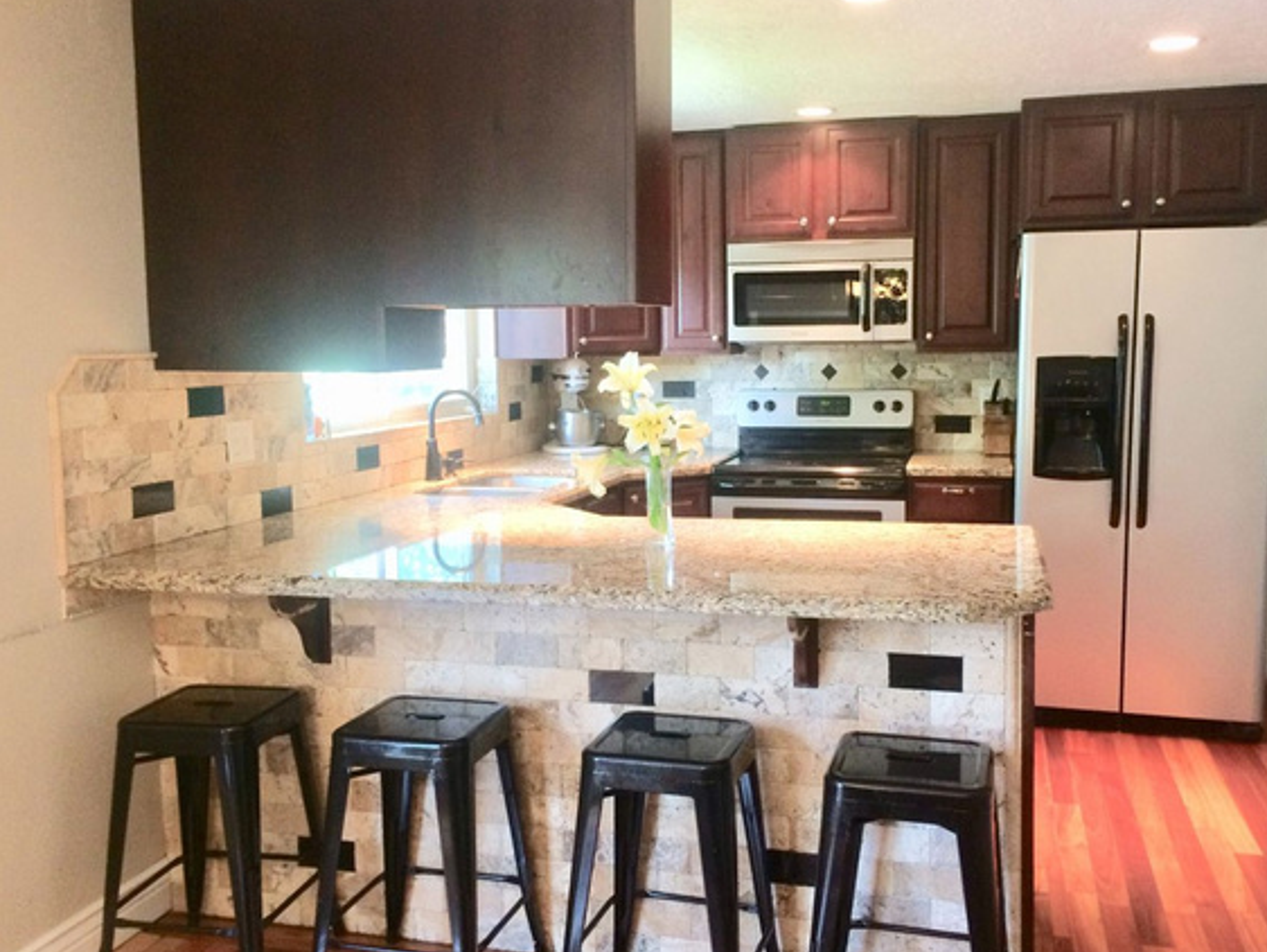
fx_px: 1208
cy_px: 474
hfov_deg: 55.3
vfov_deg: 43.0
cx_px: 683
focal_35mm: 33
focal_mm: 4.15
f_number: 2.2
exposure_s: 1/30
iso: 160
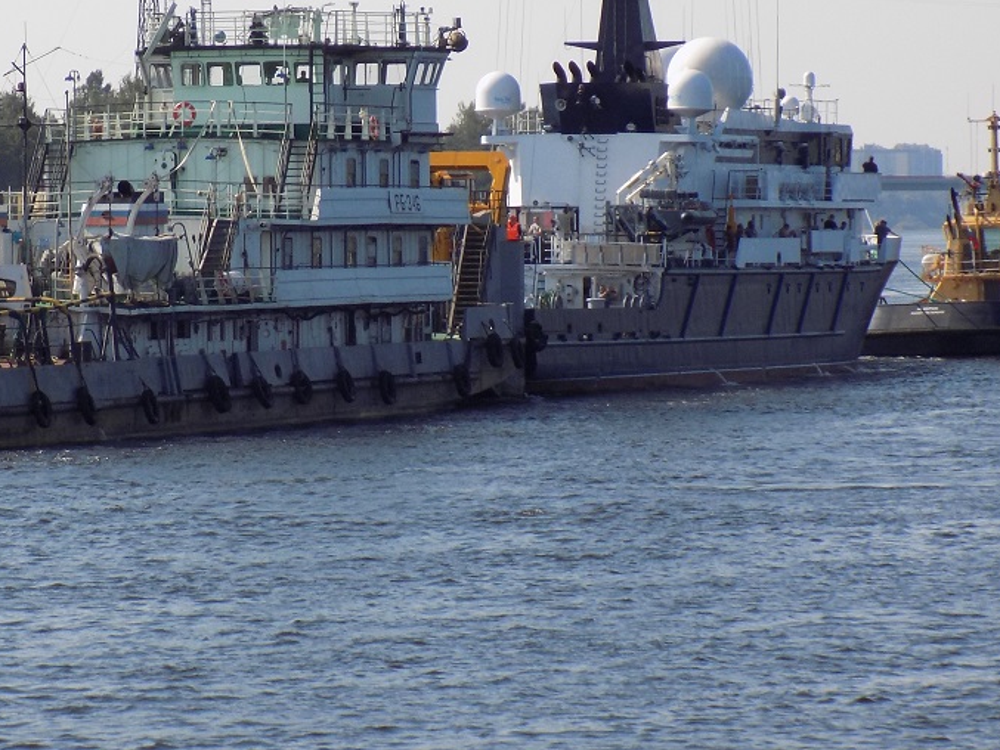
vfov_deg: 6.4
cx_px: 338
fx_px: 6674
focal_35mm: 231
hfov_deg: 8.6
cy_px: 300
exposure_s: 1/500
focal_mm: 23.4
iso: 80
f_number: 5
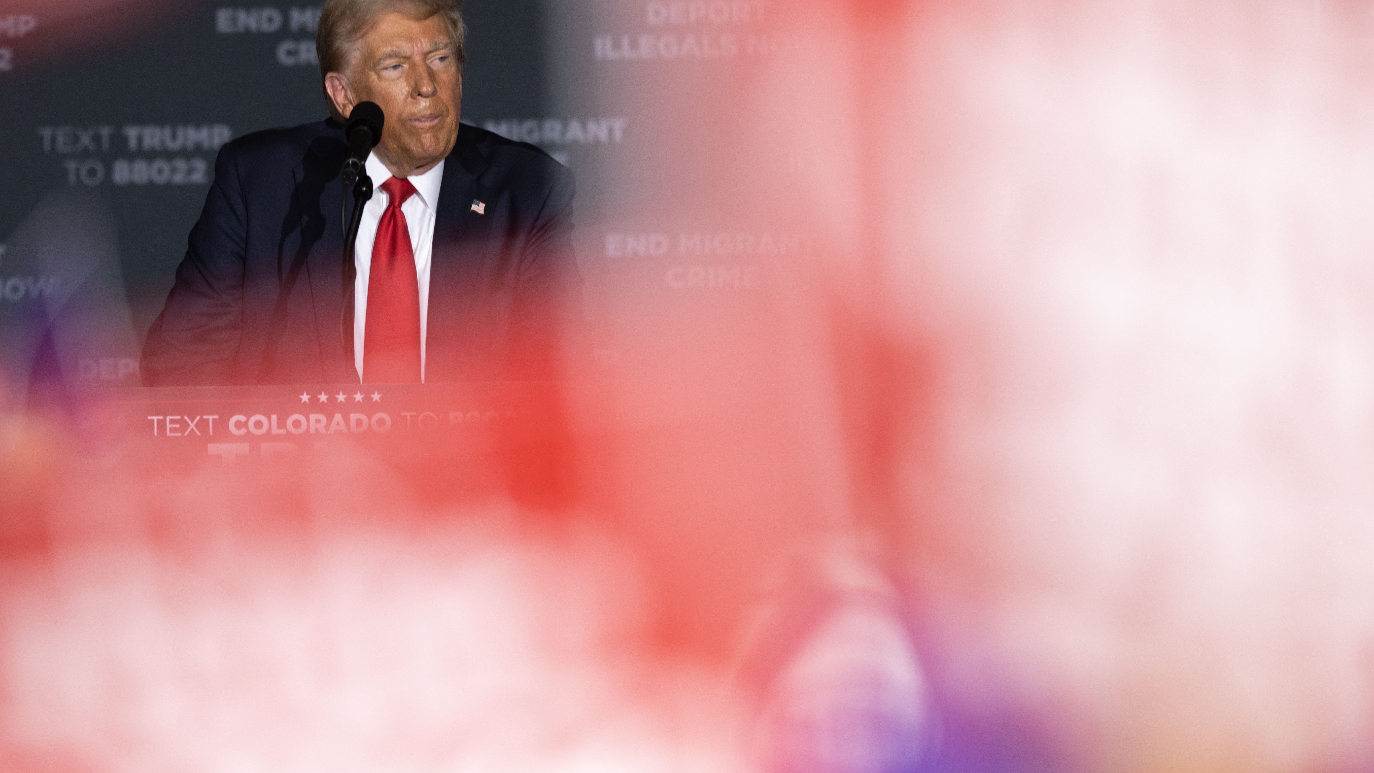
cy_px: 247
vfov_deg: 1.9
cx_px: 530
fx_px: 23099
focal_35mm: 634
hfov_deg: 3.4
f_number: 2.8
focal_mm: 400
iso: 800
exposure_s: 1/500
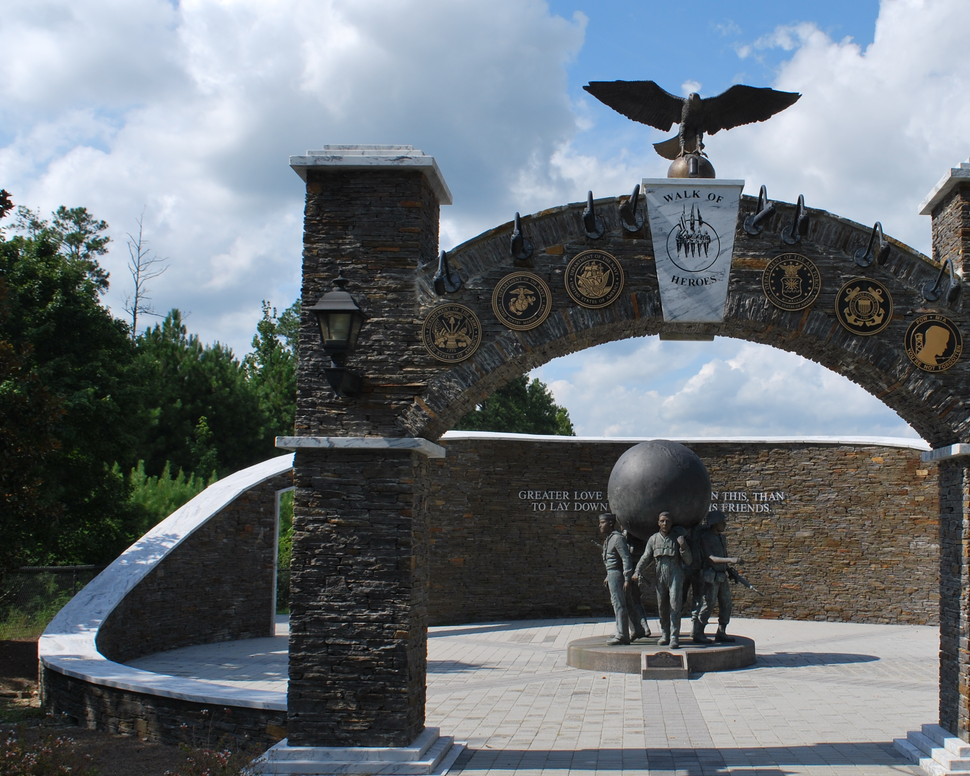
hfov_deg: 47.0
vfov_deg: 39.1
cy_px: 429
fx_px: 1091
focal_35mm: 38
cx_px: 668
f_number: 8
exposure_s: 1/250
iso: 100
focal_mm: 18
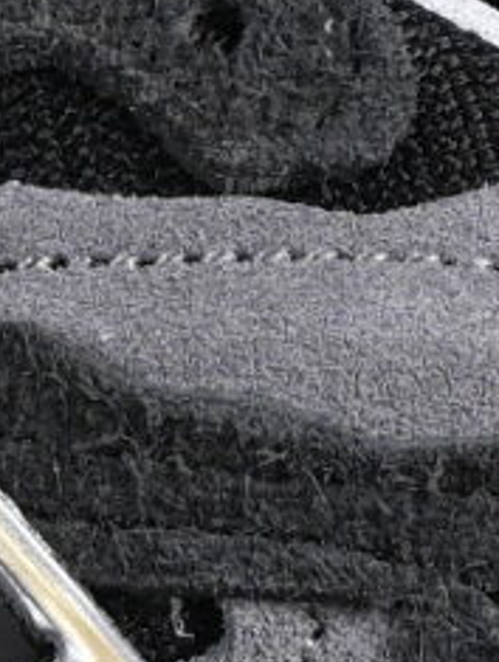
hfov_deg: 1.9
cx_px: -420
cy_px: 289
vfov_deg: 2.5
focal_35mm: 784
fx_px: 15028
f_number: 6.3
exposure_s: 1/60
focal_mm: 50
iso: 160
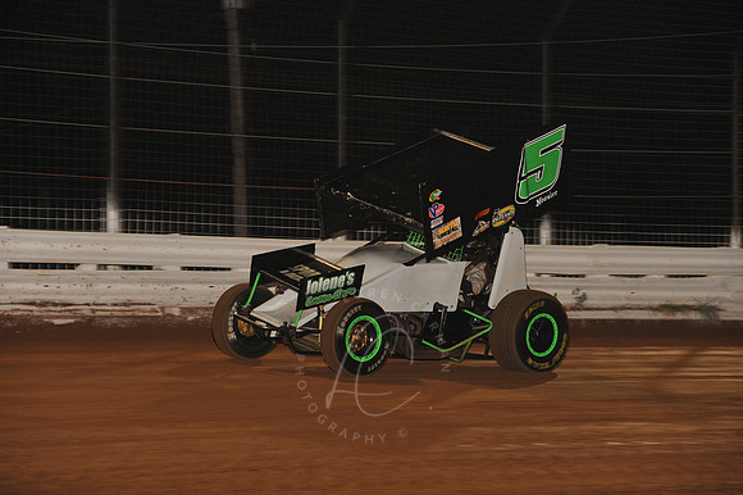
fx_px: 2991
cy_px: 248
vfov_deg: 9.5
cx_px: 372
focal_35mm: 145
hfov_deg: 14.2
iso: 1250
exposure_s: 1/320
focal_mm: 145
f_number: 6.3
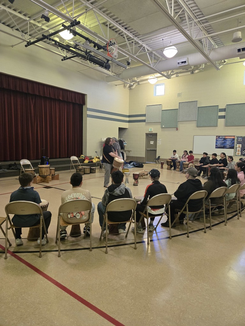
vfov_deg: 73.9
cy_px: 163
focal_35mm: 23
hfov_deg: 58.9
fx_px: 217
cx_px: 122
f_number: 1.8
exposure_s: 1/120
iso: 640
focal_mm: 5.4
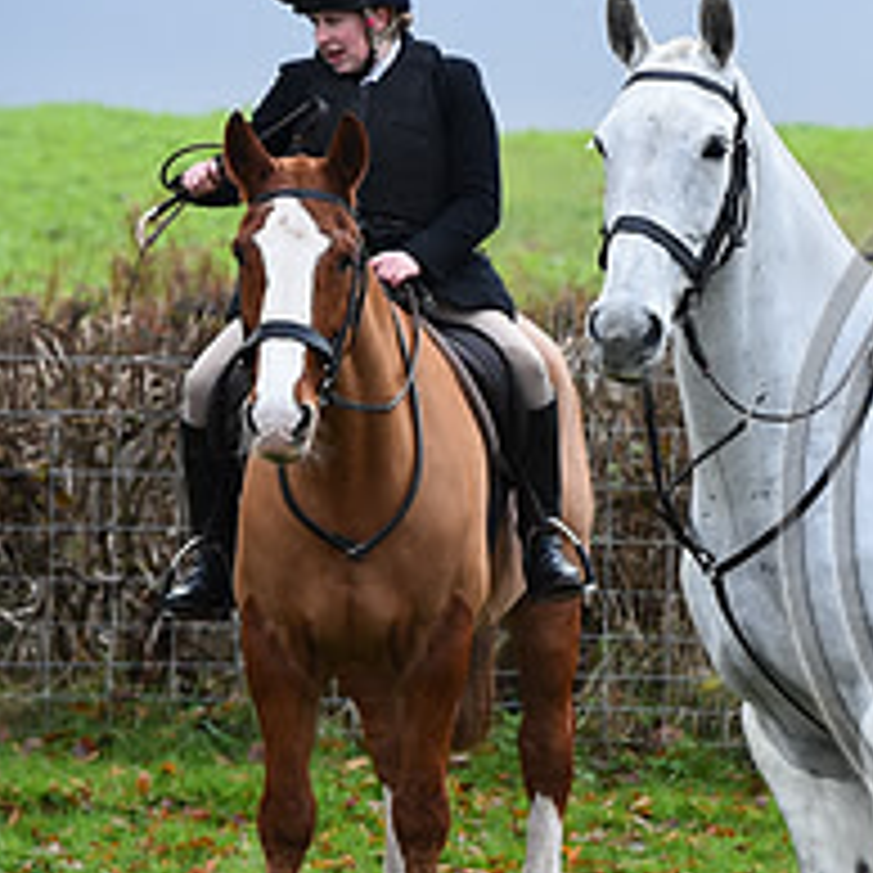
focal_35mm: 355
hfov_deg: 4.9
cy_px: 450
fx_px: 10129
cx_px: 1192
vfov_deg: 4.9
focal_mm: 140
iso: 1600
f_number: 5.6
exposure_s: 1/1000
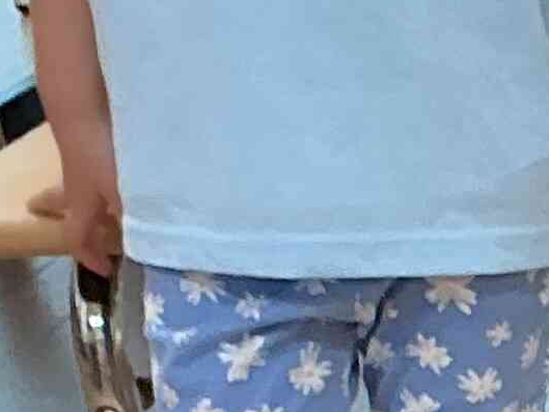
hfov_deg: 7.4
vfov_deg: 6.5
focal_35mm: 221
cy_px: 880
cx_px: 1858
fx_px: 3506
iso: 50
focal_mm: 3
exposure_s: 1/60
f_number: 1.8
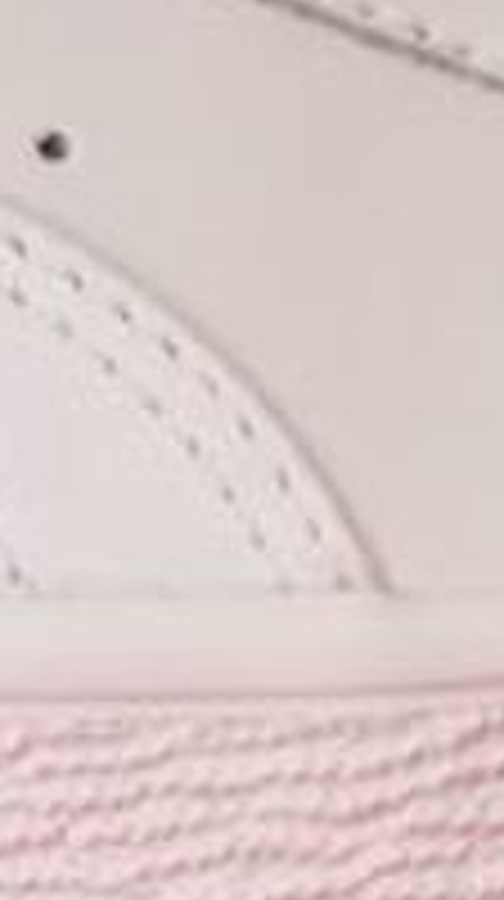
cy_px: 817
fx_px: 4506
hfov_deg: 6.3
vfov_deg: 11.3
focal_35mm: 189
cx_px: -364
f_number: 2.2
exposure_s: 1/50
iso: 125
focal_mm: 3.81
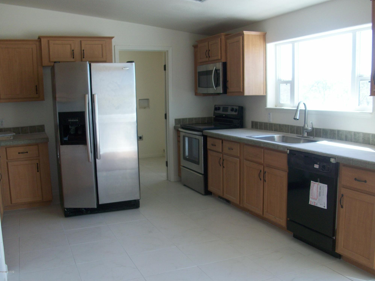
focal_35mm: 35
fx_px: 379
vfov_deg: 40.7
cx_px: 189
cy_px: 137
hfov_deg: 52.6
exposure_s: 1/77
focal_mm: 5.7
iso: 64
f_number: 2.8
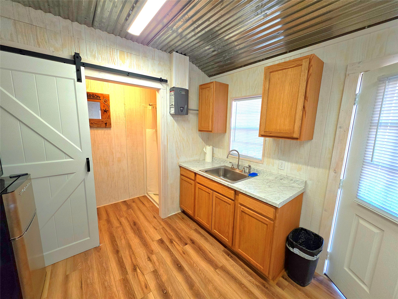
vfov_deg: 89.9
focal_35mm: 13
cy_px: 150
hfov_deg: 106.2
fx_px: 149
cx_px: 199
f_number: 1.9
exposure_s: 1/60.2
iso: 80
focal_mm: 2.2
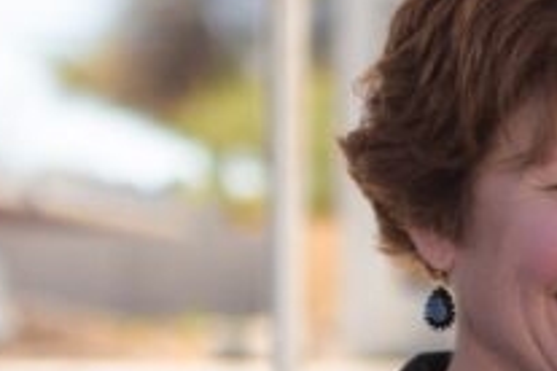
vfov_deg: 7.8
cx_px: 821
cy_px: 585
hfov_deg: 11.4
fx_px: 2676
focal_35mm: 173
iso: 90
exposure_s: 1/8000
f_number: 1.4
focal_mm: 35
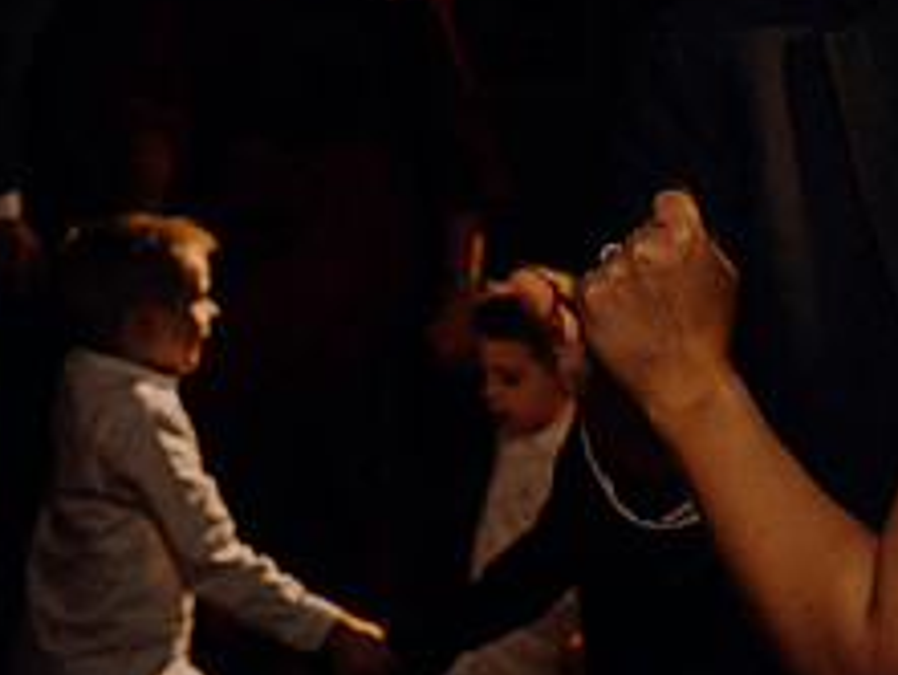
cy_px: 136
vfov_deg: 13.3
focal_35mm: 111
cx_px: 918
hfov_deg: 17.3
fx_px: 2881
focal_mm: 44
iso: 2500
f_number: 3.5
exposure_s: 1/160
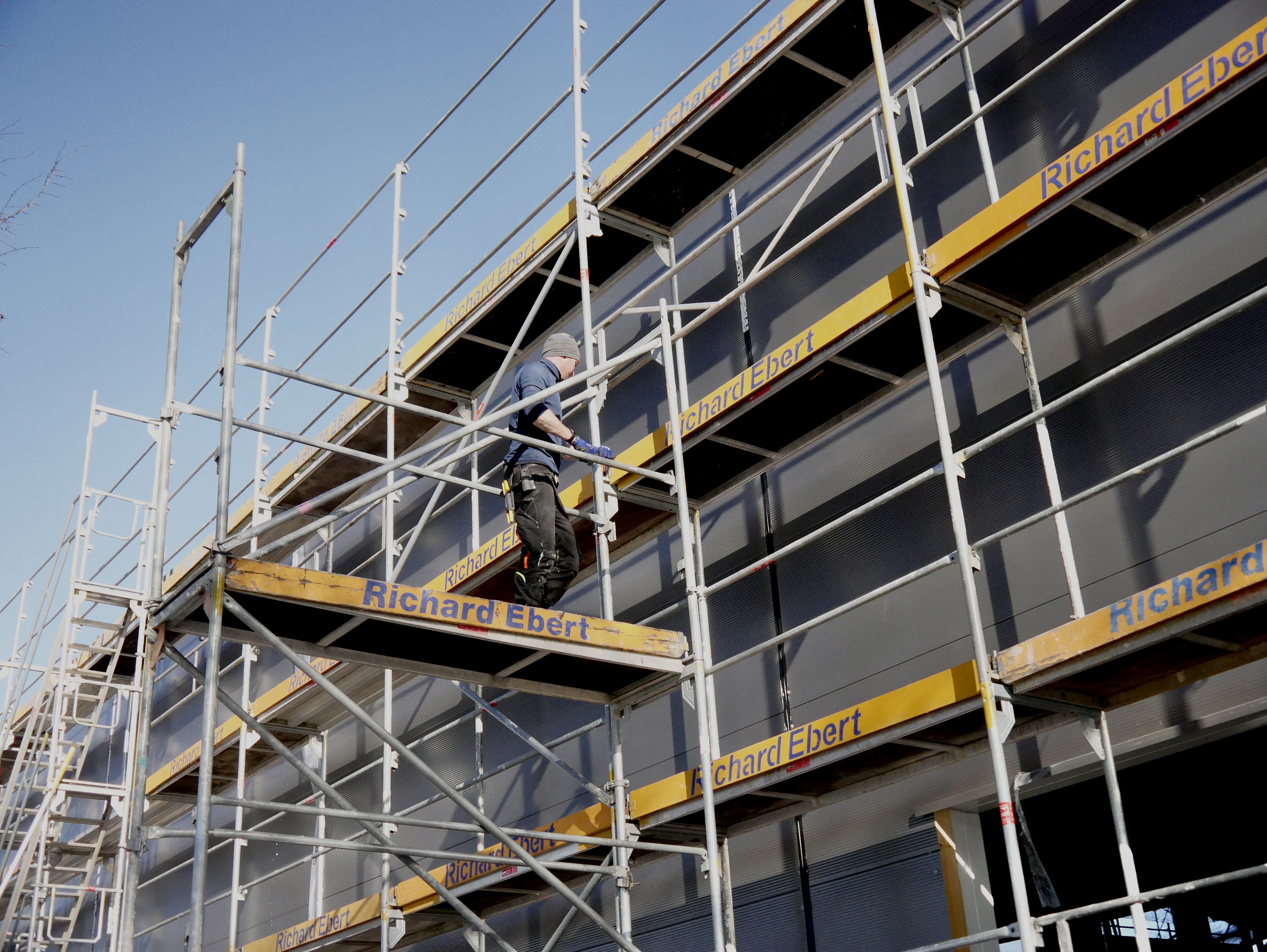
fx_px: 1538
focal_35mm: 42
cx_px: 634
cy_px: 476
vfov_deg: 34.4
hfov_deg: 44.8
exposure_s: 1/4000
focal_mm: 21
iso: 1600
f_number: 4.3
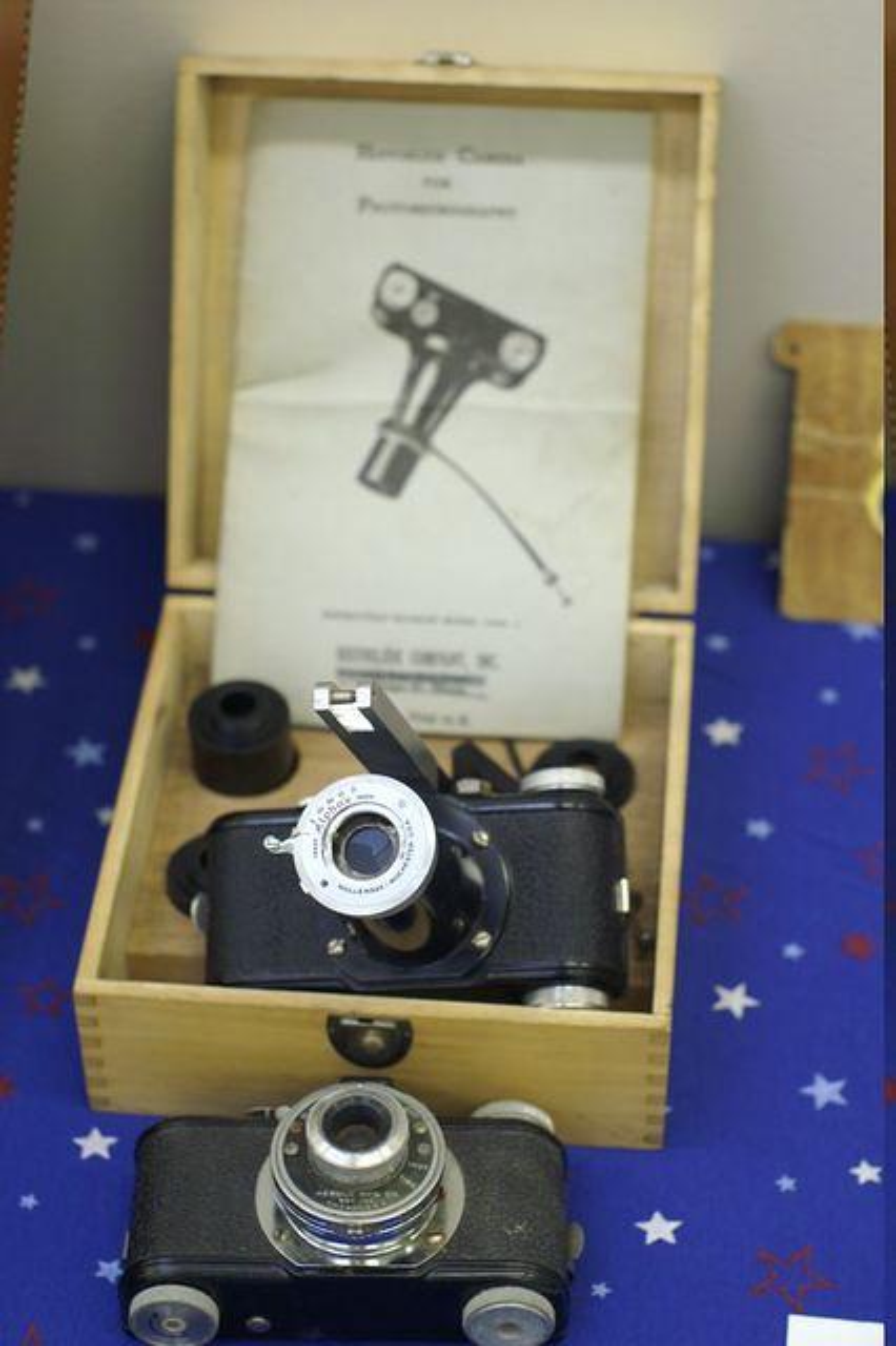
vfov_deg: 27.0
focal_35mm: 75
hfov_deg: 18.2
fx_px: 2803
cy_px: 673
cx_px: 448
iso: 400
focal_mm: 50
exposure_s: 1/60
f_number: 3.5
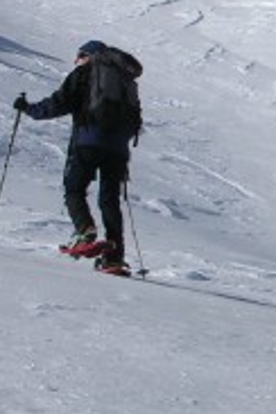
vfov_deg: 7.2
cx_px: 504
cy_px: 208
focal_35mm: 288
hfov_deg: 4.7
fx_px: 3312
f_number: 7.3
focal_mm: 16.8
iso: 50
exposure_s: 1/463
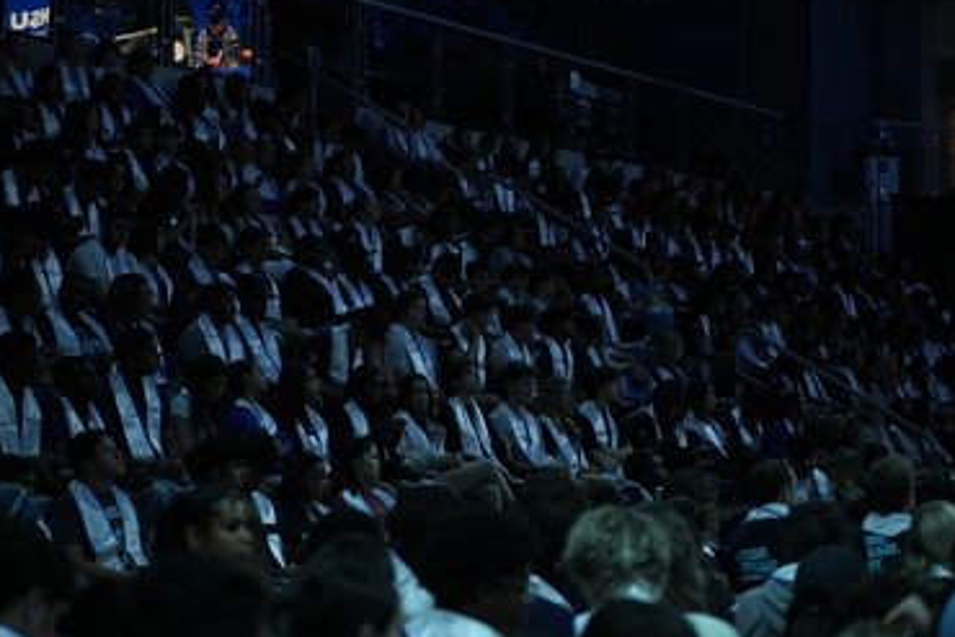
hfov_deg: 25.0
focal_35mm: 81
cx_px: 447
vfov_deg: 16.9
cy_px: 329
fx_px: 2149
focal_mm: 75
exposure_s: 1/535
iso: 2500
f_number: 2.8
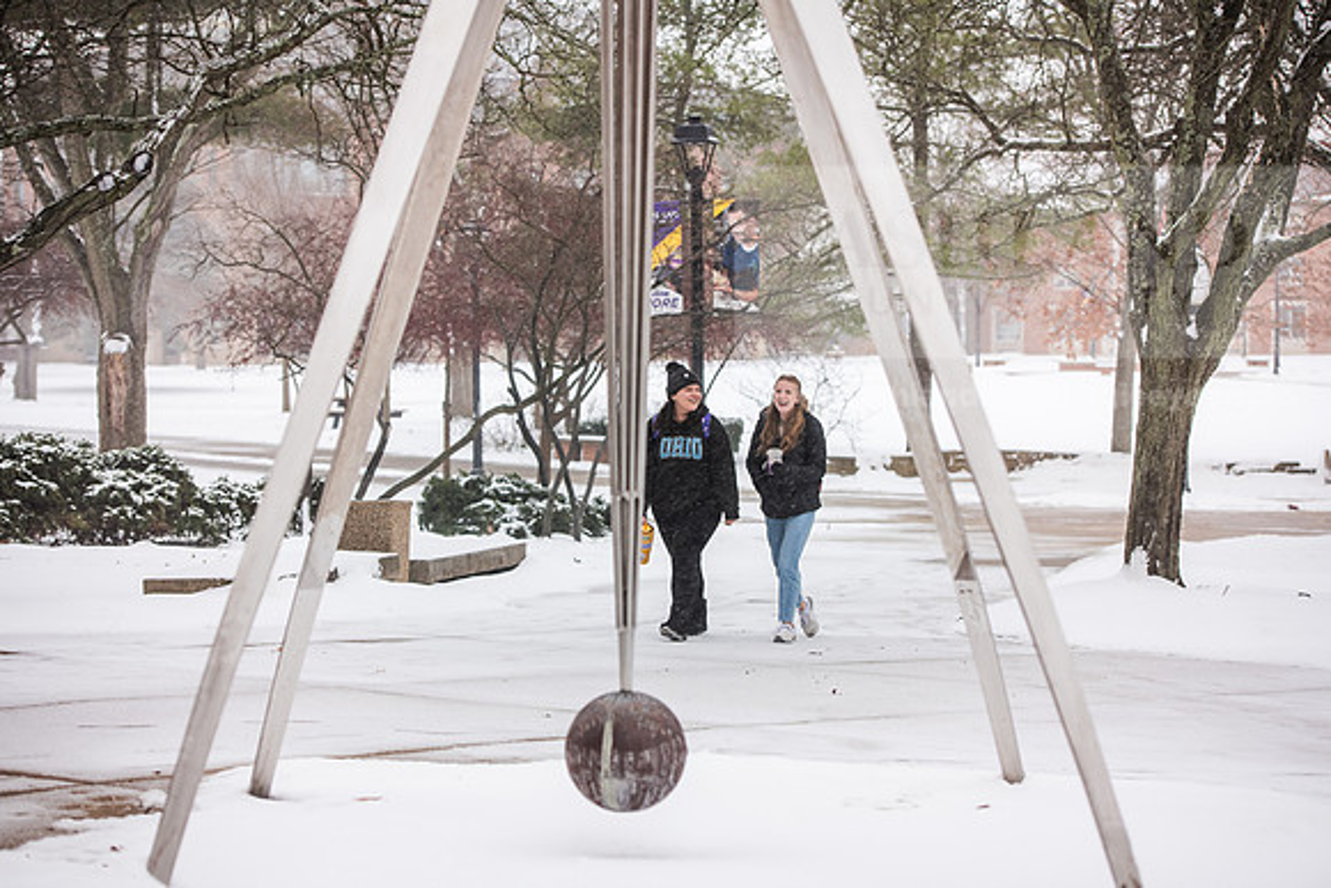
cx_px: 666
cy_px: 444
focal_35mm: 86
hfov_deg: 23.6
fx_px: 3180
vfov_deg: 15.9
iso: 500
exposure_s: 1/250
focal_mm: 86
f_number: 4
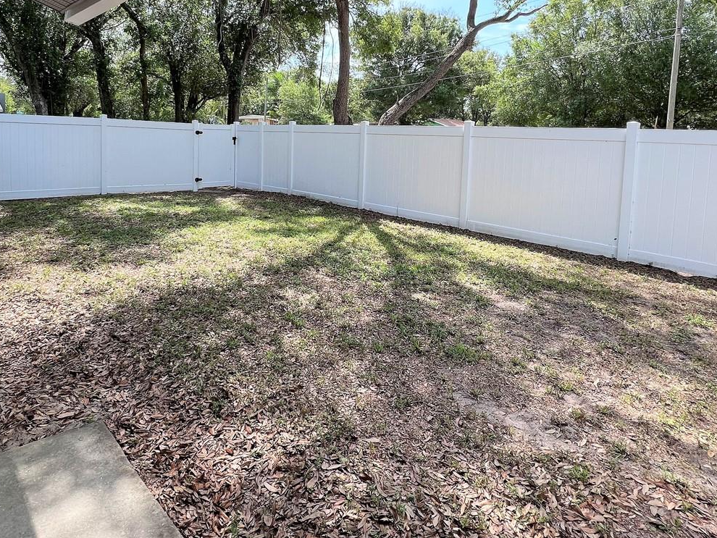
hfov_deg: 78.6
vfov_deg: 61.3
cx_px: 314
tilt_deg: -4.5
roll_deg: -1.4
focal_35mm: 21
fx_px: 435
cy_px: 163
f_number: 1.8
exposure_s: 1/424
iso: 32
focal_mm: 1.57
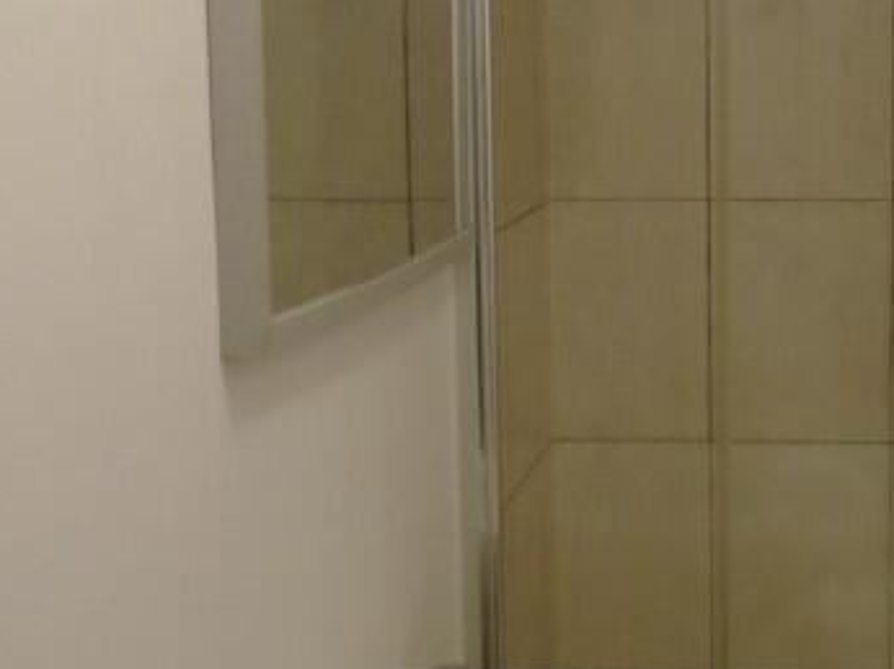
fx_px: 1987
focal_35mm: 77
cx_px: 757
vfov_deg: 19.1
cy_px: 367
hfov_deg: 24.8
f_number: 3.2
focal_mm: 4.6
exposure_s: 1/30
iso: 320
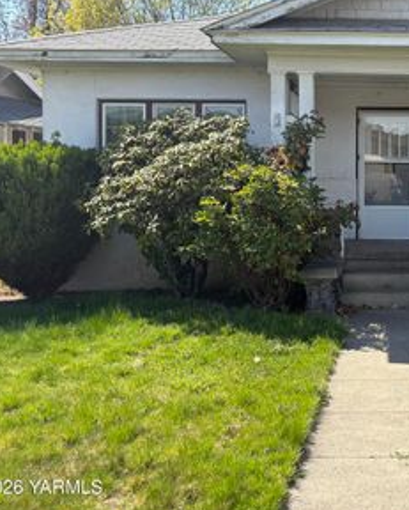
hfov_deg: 31.6
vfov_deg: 41.6
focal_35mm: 44
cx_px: 409
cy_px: 185
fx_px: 665
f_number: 1.6
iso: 50
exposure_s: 1/1550
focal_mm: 5.96
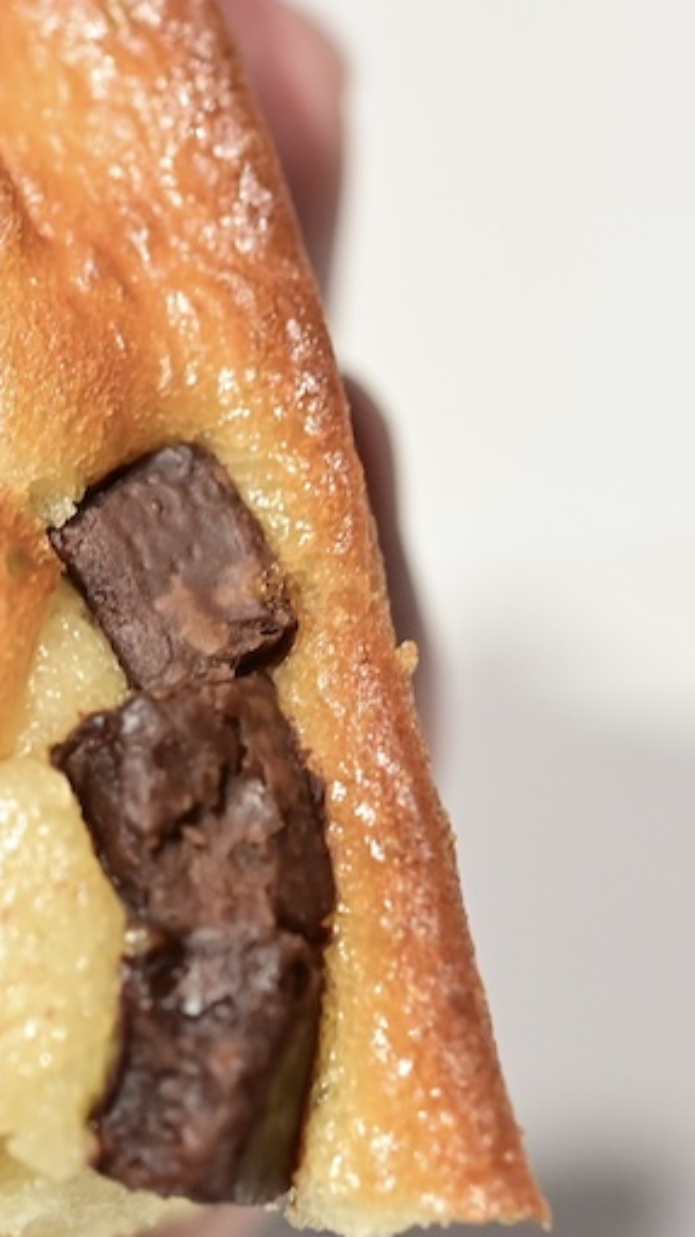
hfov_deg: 9.7
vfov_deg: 17.4
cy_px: 442
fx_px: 4034
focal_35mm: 123
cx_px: -228
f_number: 4
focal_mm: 60
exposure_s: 1/125
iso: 3200
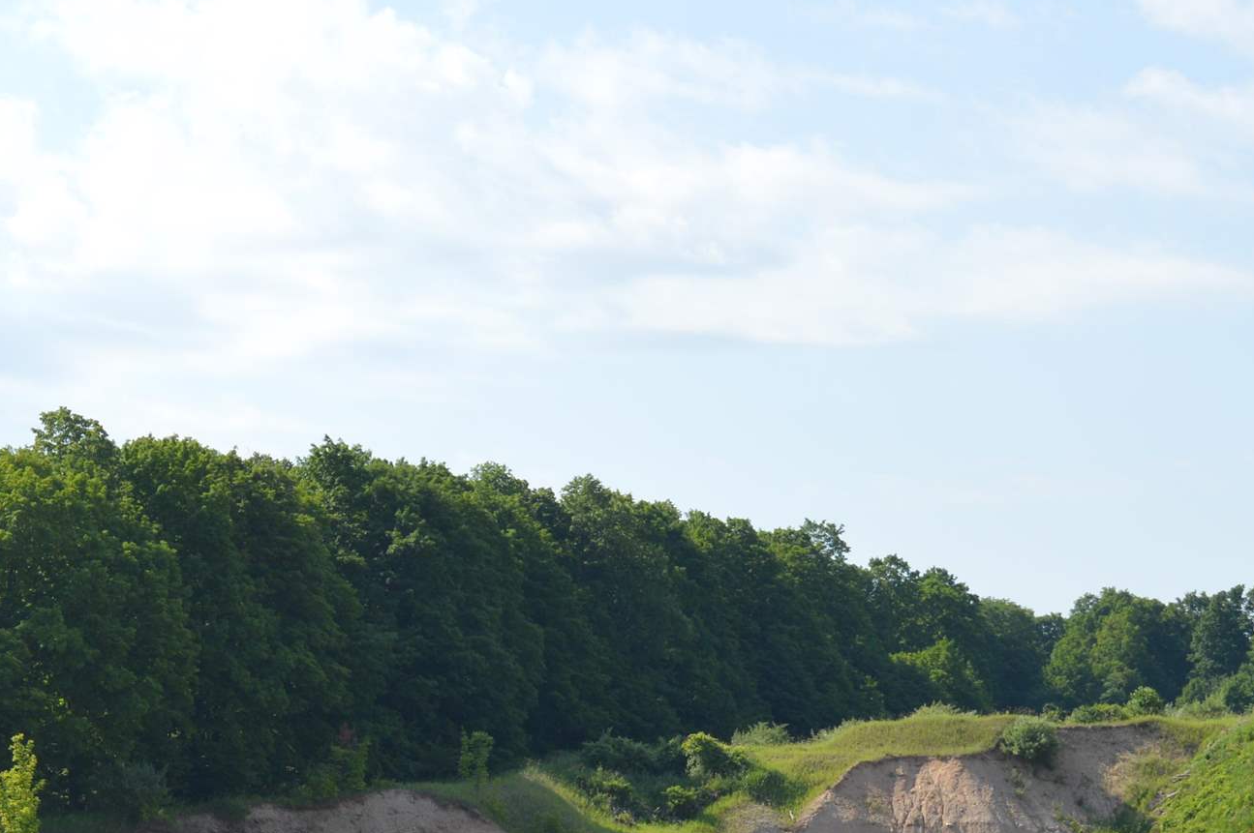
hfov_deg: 19.7
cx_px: 353
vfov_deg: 13.1
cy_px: 756
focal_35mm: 103
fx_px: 3591
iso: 100
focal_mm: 29
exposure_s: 1/200
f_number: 10
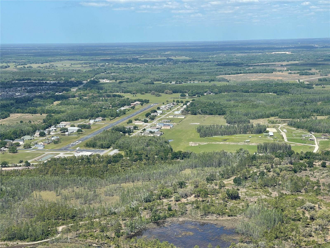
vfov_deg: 22.9
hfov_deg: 30.3
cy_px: 124
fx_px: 610
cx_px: 165
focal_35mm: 64
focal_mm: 7.5
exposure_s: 1/690
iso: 20
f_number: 2.2
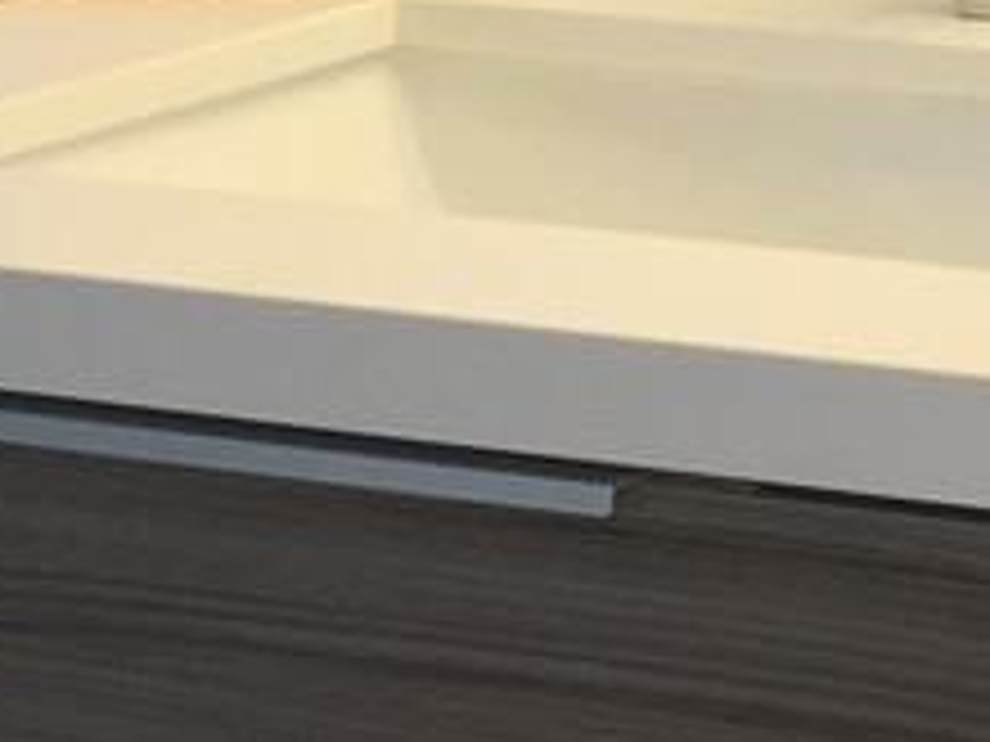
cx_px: 1552
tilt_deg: -13.1
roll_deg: -0.3
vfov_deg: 7.0
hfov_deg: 9.1
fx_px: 6034
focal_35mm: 211
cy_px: 513
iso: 40
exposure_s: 1/120
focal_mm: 4.15
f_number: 2.2
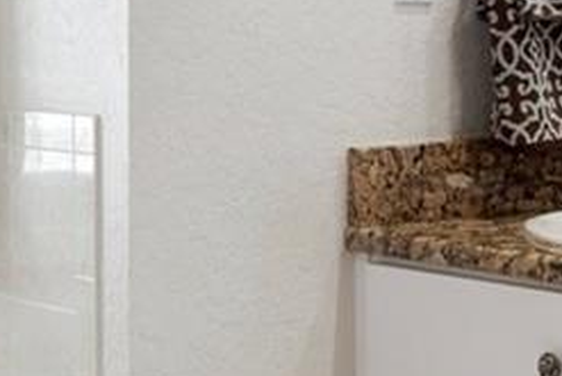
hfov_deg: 15.1
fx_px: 2124
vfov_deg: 10.0
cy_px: -21
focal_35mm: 136
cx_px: 280
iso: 320
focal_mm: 14
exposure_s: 1/1.43
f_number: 8
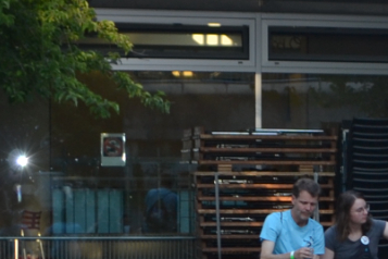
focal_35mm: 155
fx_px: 1670
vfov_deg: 8.8
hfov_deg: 12.6
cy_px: 274
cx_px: 579
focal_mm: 18
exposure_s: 1/200
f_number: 4
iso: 100
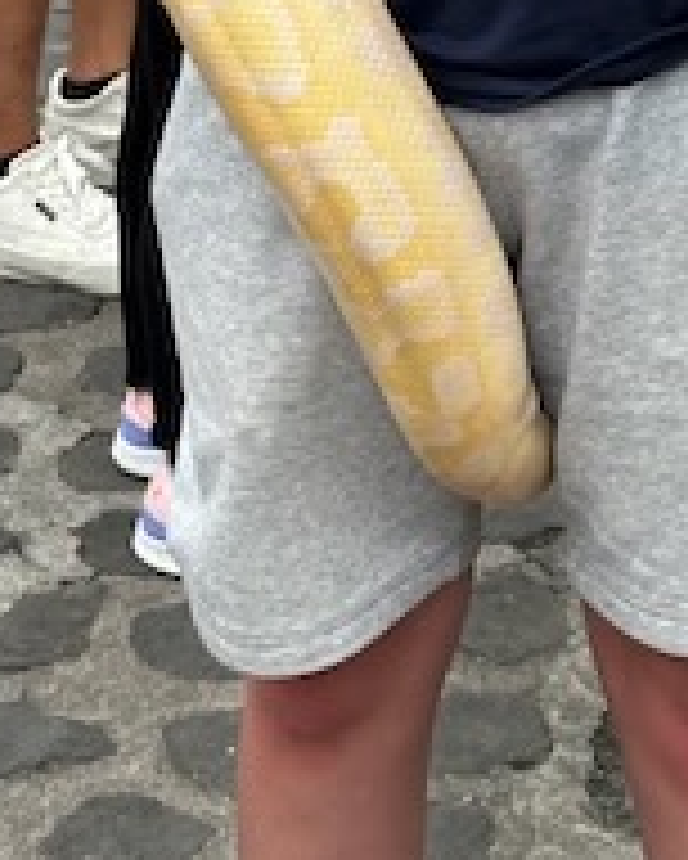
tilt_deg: -11.1
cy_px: -554
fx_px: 3993
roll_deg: -1.7
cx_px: 481
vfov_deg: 11.6
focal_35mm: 157
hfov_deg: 9.8
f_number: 1.78
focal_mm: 6.86
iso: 50
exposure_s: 1/121
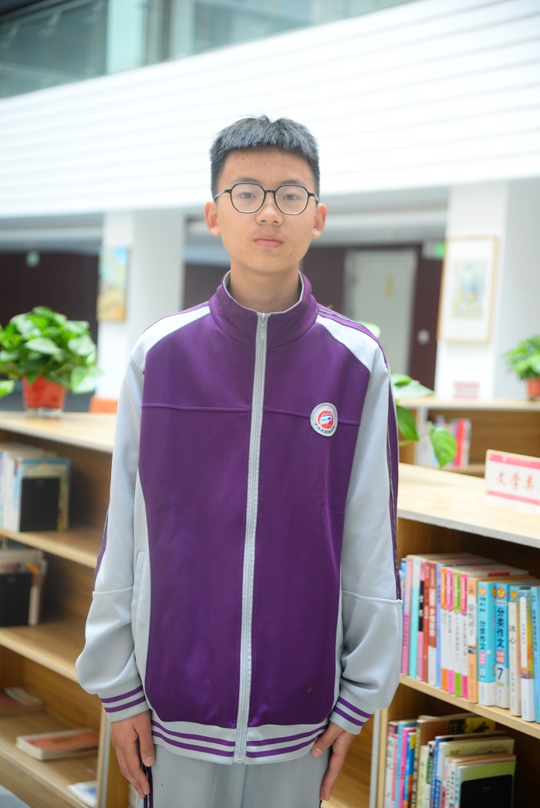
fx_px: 1460
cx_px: 270
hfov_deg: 20.9
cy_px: 404
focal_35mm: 65
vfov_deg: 30.9
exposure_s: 1/250
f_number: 4
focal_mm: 65
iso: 1600
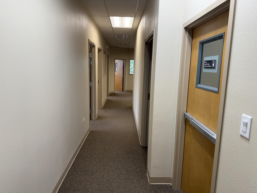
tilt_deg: -7.1
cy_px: 96
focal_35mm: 24
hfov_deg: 71.6
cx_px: 128
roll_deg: -2.6
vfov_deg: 56.8
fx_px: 178
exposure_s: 1/120
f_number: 1.78
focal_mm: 6.76
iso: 125
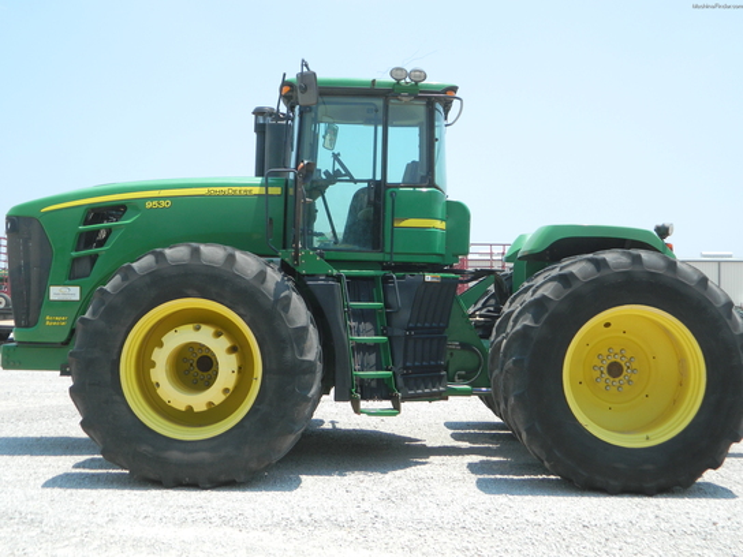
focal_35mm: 47
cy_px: 278
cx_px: 372
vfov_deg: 30.9
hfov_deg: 40.4
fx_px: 1009
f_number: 3.6
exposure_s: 1/500
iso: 80
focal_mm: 8.4
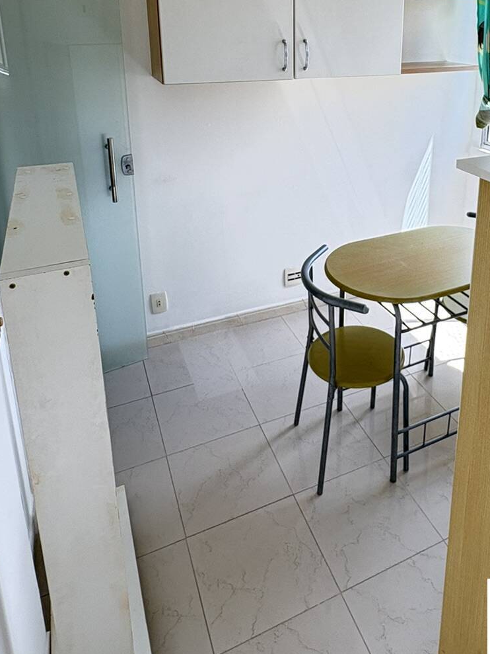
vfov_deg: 58.5
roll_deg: -1.5
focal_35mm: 29
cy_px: 164
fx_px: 547
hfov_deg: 47.2
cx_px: 341
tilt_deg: -13.6
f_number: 2.2
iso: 40
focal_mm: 2.22
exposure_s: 1/104
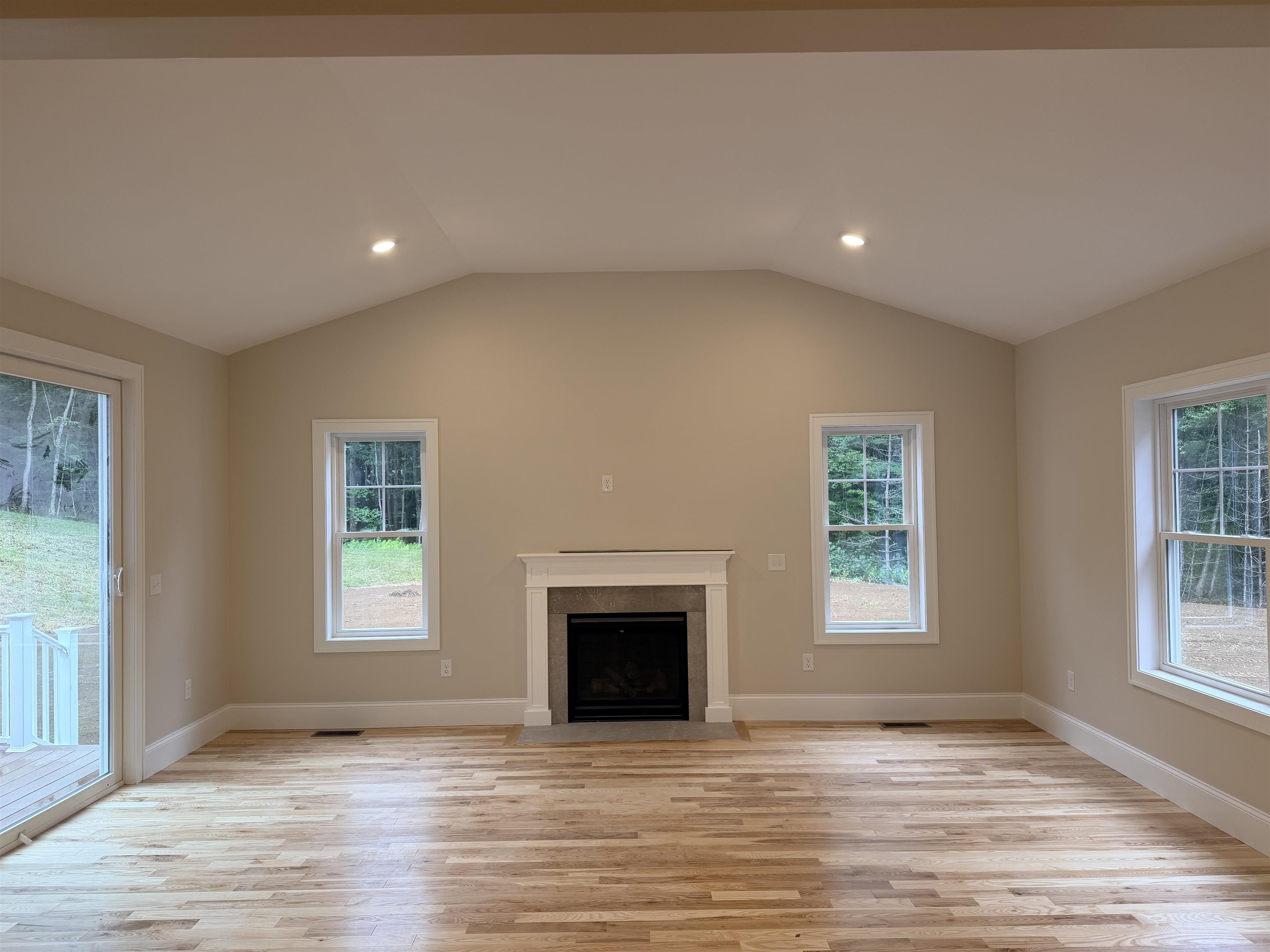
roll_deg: +1.1
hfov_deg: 71.6
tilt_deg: +1.4
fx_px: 881
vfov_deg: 56.8
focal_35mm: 24
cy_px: 476
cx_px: 635
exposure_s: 1/120
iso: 100
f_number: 1.78
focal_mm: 6.76
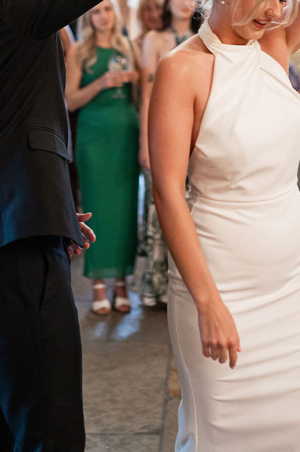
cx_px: 182
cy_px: 69
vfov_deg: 27.7
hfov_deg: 19.1
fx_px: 889
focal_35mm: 71
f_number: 1.8
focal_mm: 35
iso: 1250
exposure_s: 1/250
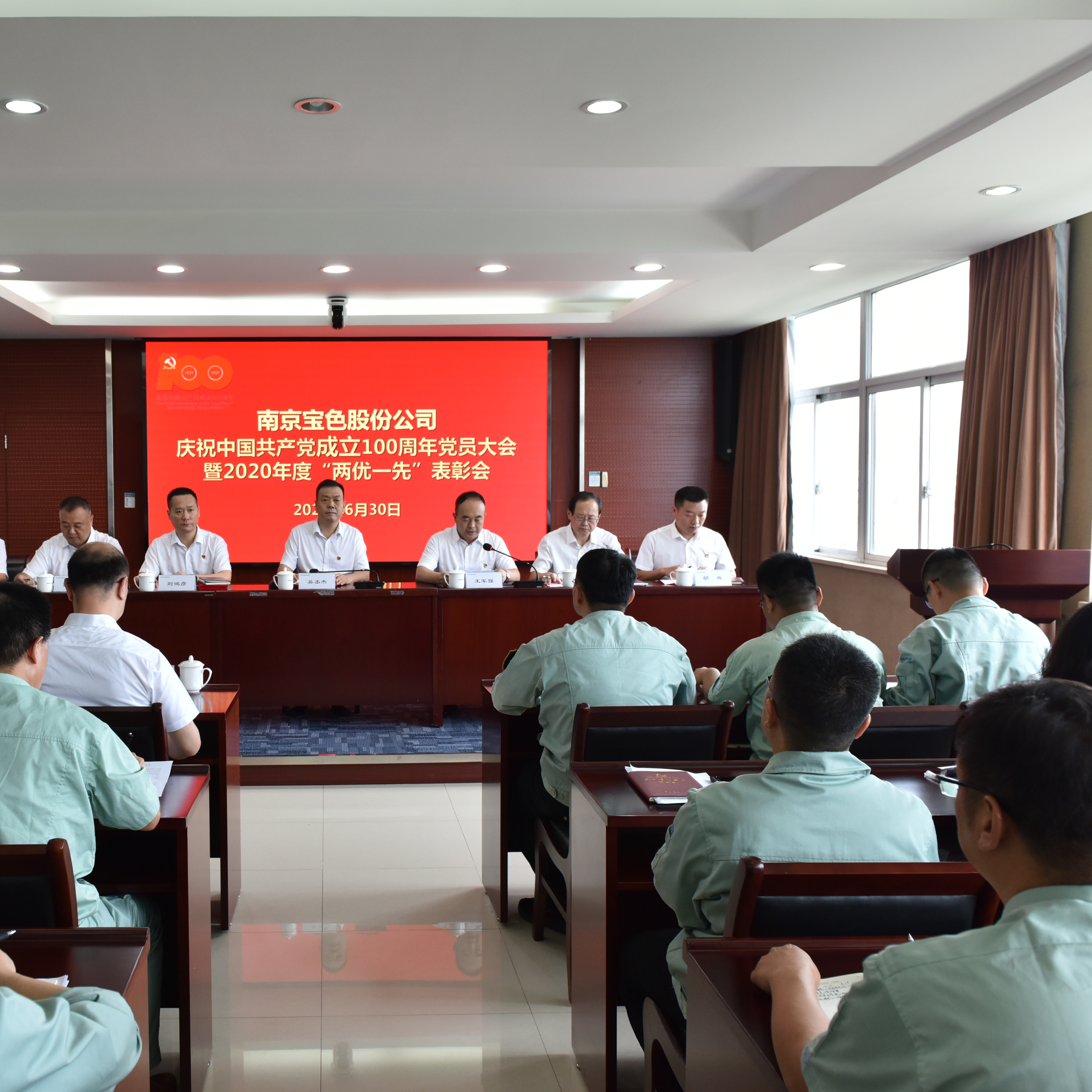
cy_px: 541
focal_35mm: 31
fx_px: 1106
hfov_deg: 51.3
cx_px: 341
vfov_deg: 52.5
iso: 1000
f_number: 6.3
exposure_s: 1/160
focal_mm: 24
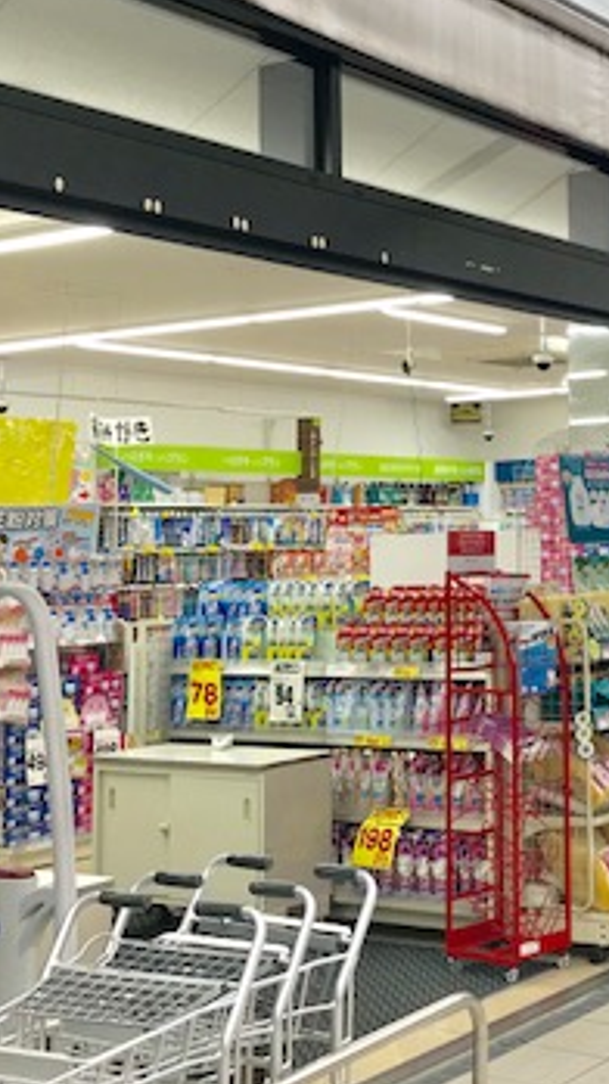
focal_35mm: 56
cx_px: 640
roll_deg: +1.6
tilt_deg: +5.1
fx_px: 1610
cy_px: 376
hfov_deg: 20.6
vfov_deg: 36.9
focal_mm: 3.99
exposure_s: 1/123
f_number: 1.8
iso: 20
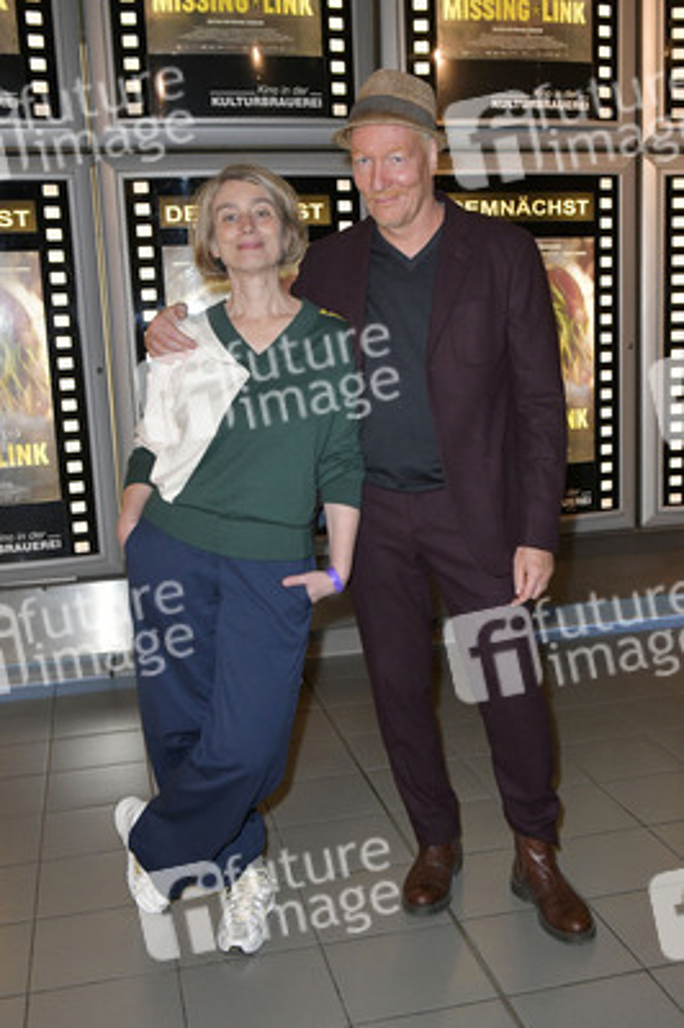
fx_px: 914
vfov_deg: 58.8
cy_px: 514
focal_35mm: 32
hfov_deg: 41.0
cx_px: 342
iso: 2500
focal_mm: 32
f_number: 5.6
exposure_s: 1/250
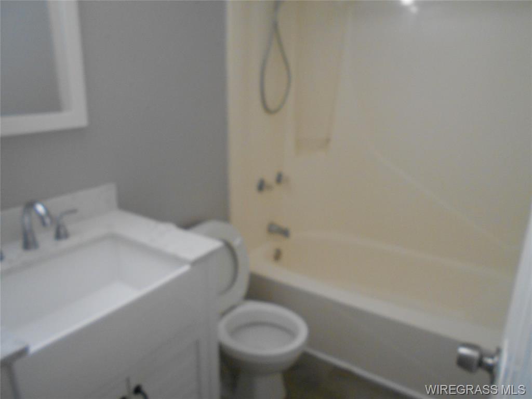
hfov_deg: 67.3
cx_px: 266
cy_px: 200
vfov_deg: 53.1
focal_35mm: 26
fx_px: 400
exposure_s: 1/30
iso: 400
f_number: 3.2
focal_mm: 4.6
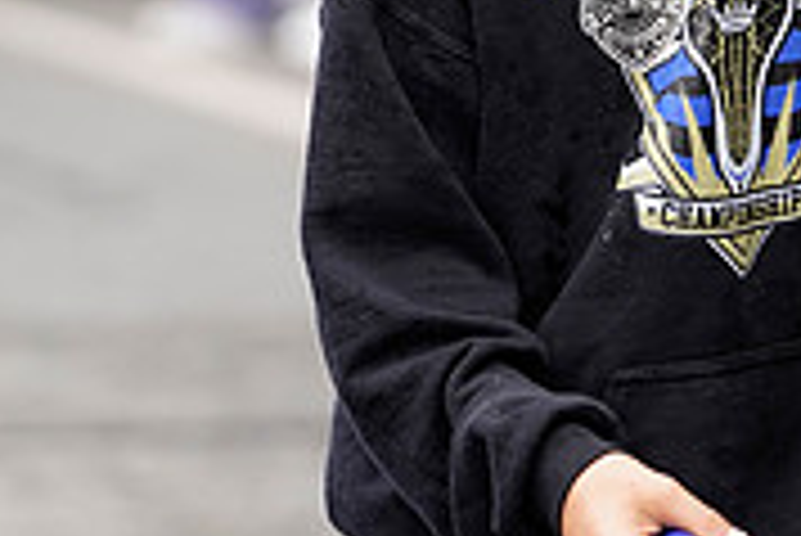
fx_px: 9575
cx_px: 747
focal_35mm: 430
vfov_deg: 3.2
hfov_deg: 4.8
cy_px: -236
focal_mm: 132
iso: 400
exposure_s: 1/400
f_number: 3.2
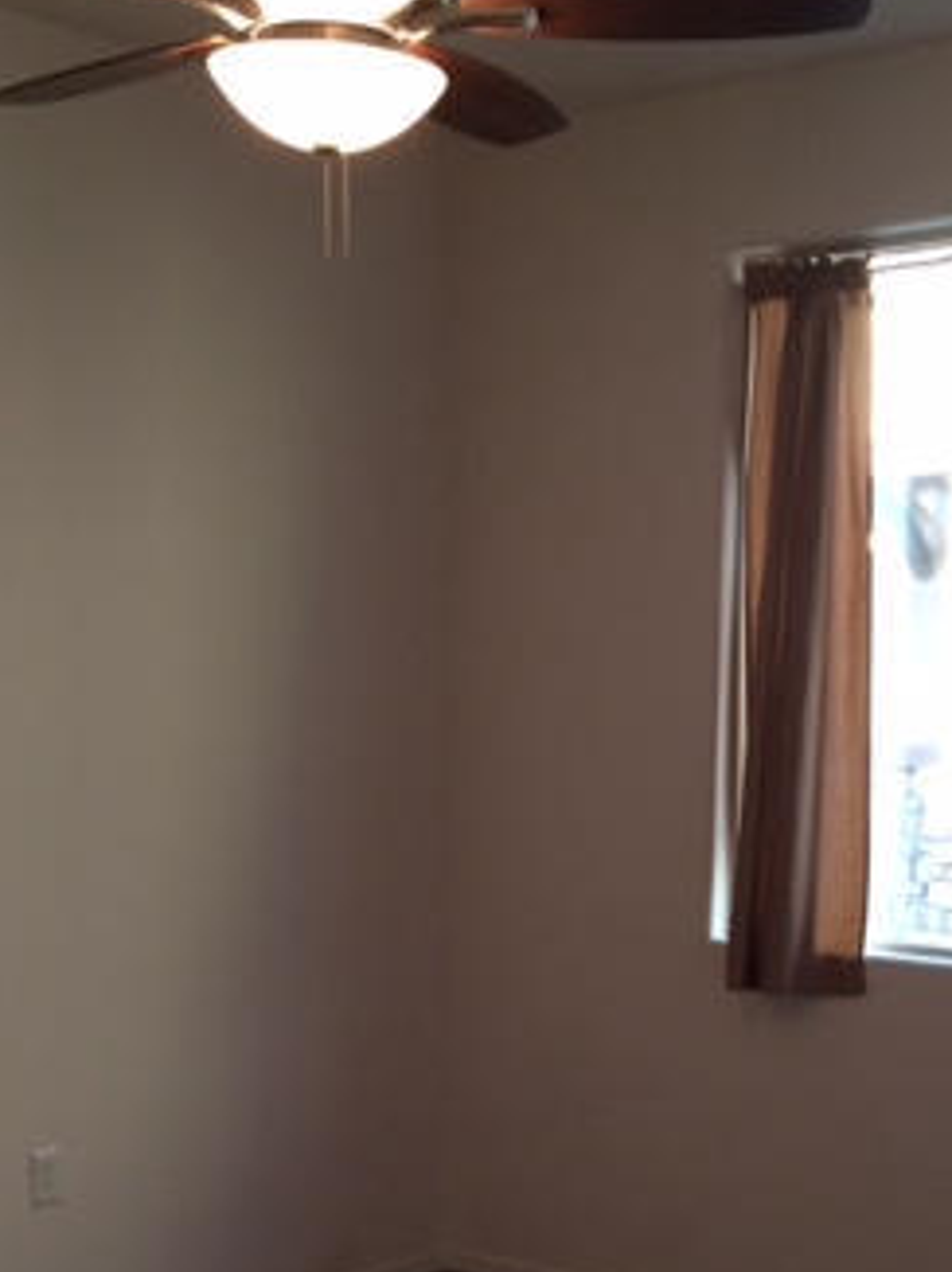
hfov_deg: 25.6
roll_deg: +0.5
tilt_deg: -10.1
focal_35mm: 57
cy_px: 1007
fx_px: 2093
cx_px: 523
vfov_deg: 32.9
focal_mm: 4.15
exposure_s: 1/30
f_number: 2.2
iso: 64
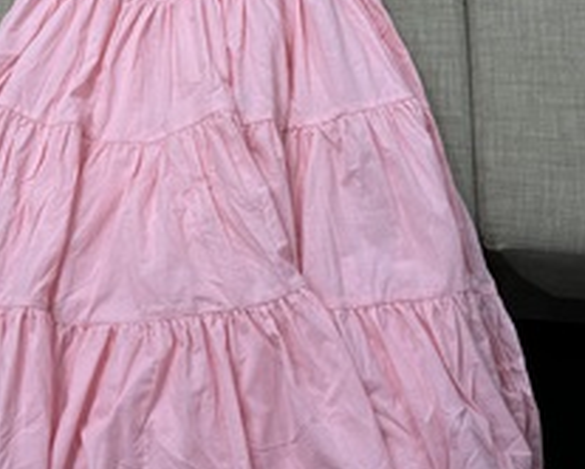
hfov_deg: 37.6
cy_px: 119
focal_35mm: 49
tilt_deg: -61.9
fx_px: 849
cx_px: 195
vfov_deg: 30.4
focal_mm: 5.96
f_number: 1.6
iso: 125
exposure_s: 1/100
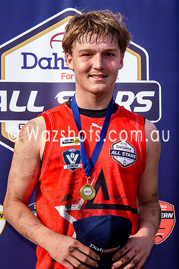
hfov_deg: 8.9
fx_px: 1148
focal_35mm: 154
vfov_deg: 13.3
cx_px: 71
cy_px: 143
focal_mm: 52
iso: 100
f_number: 5.6
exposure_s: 1/160
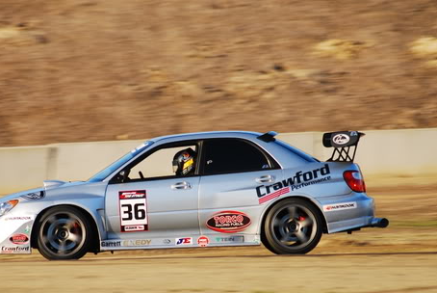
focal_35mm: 412
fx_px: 5004
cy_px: 175
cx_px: 181
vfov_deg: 3.3
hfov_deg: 5.0
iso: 100
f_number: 5
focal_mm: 195
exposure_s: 1/250
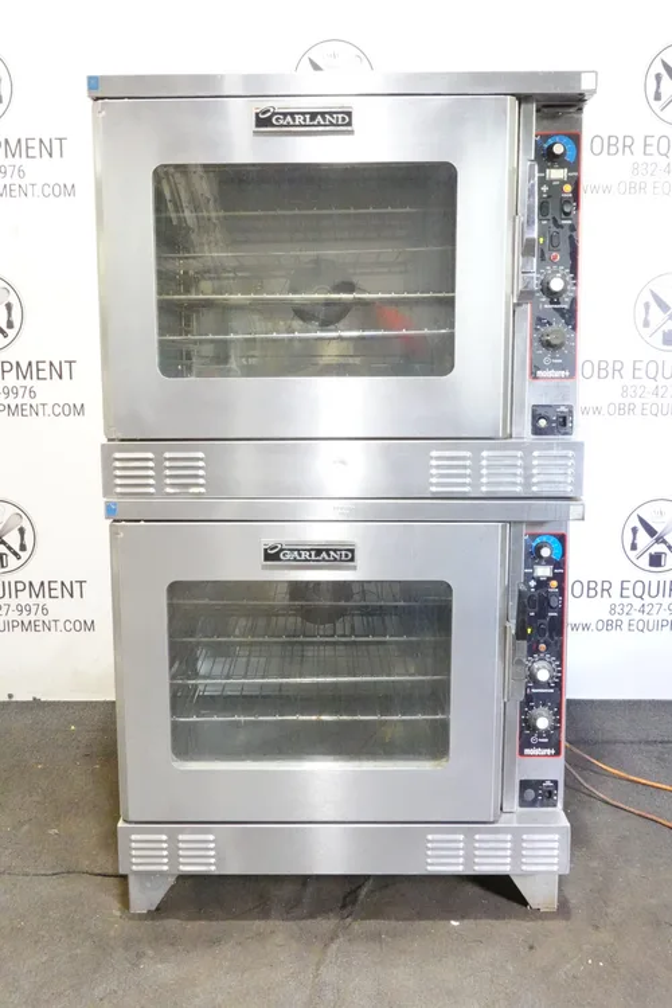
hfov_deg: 38.9
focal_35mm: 34
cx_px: 336
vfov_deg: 55.8
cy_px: 504
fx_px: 952
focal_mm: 12.51
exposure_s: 1/15
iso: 6400
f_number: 10
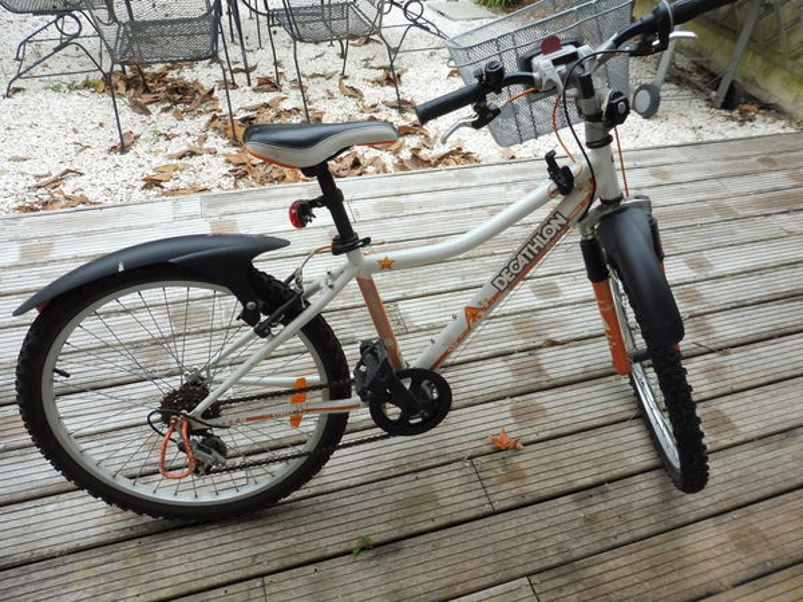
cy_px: 301
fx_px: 557
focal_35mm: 24
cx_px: 402
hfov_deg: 71.6
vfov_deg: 56.8
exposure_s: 1/80
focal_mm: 4.3
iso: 100
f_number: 3.3
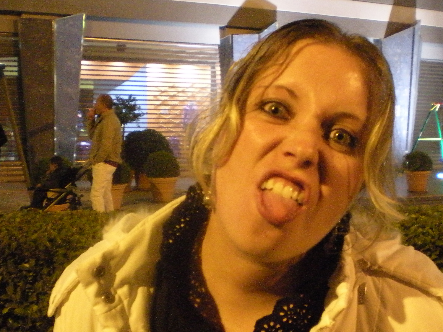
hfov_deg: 36.8
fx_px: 666
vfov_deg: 28.0
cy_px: 172
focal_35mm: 52
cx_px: 241
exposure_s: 1/7.5
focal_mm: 6.3
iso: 800
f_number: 3.1
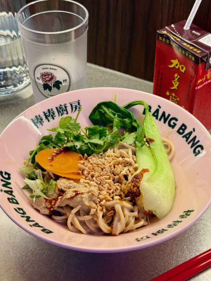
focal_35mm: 48
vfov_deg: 39.7
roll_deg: +0.3
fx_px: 390
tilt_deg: -41.7
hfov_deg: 30.3
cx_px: 106
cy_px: 140
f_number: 1.78
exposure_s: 1/83
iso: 80
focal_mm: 6.76
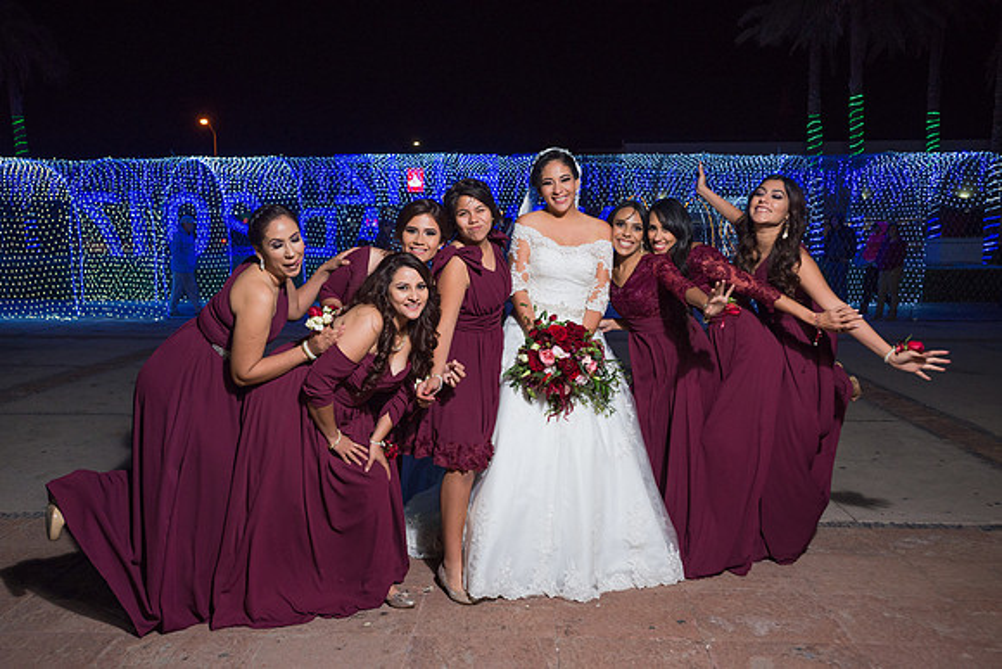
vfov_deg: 41.1
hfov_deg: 58.7
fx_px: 891
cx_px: 501
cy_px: 334
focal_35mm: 32
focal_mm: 32
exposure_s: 1/125
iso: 1600
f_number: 3.5
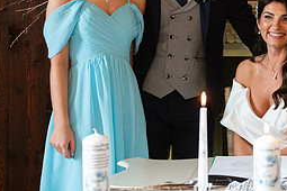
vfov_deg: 14.9
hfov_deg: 21.7
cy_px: 34
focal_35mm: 91
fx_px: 725
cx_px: 277
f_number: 3.5
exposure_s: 1/160
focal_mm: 40
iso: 1000
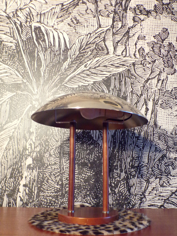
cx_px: 88
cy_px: 118
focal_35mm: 37
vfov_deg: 50.1
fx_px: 252
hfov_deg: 38.7
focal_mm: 6.6
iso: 511
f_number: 3.3
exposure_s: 1/17
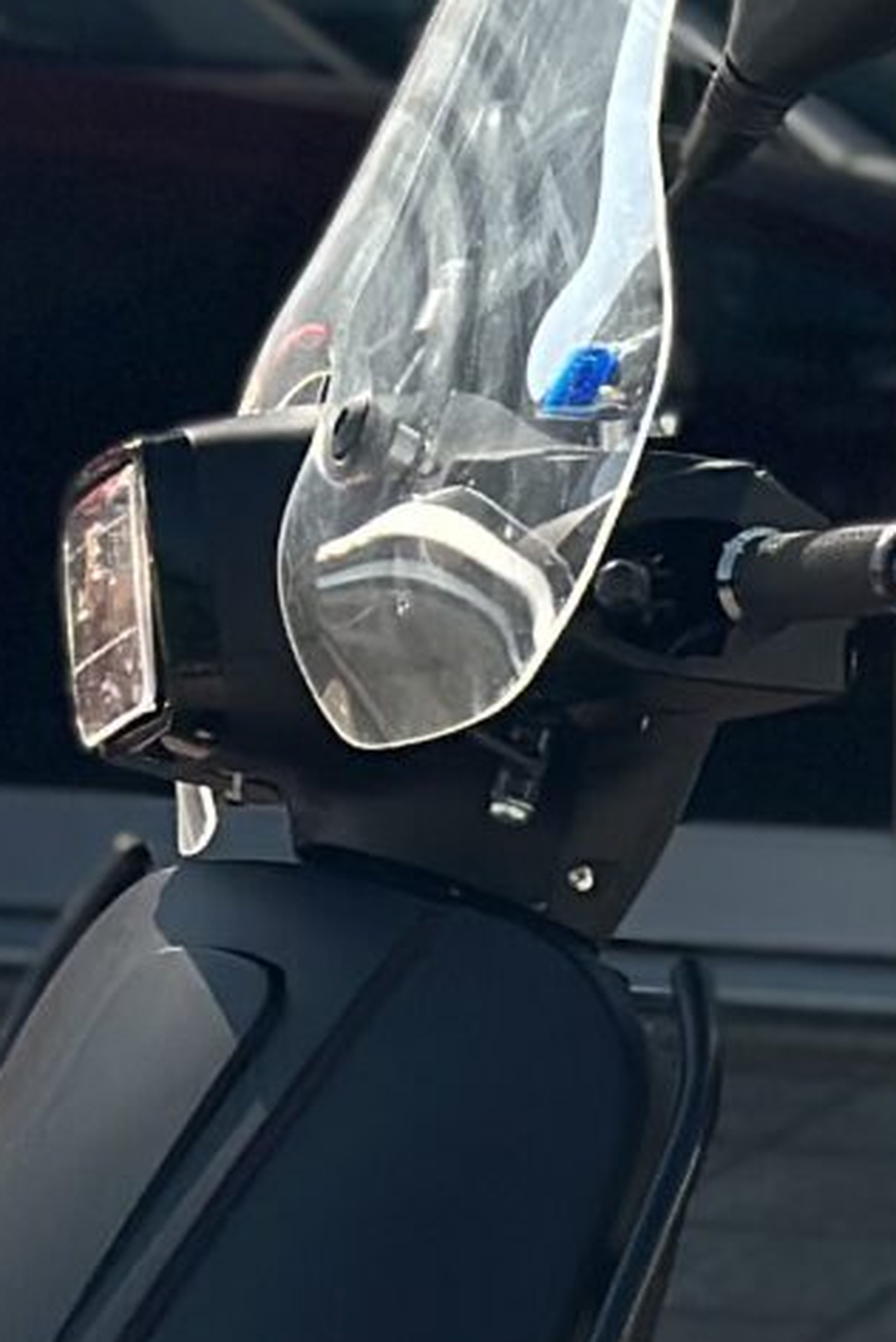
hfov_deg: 5.1
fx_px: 10064
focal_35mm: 270
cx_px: 890
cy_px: 1016
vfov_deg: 7.6
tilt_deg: -5.9
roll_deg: -1.6
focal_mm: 6.86
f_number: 1.78
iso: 80
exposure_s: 1/1376
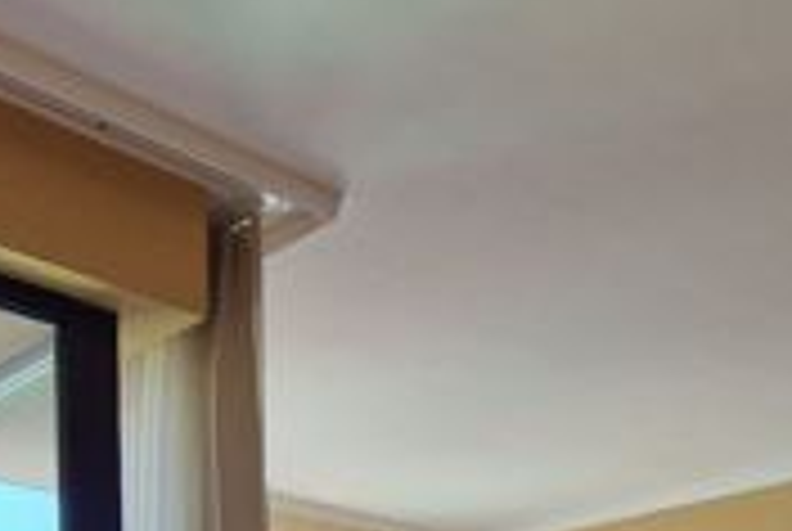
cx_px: 695
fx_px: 1190
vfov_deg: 19.4
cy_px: 936
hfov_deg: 34.9
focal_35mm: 54
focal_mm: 2.2
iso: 50
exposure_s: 1/50
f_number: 2.2
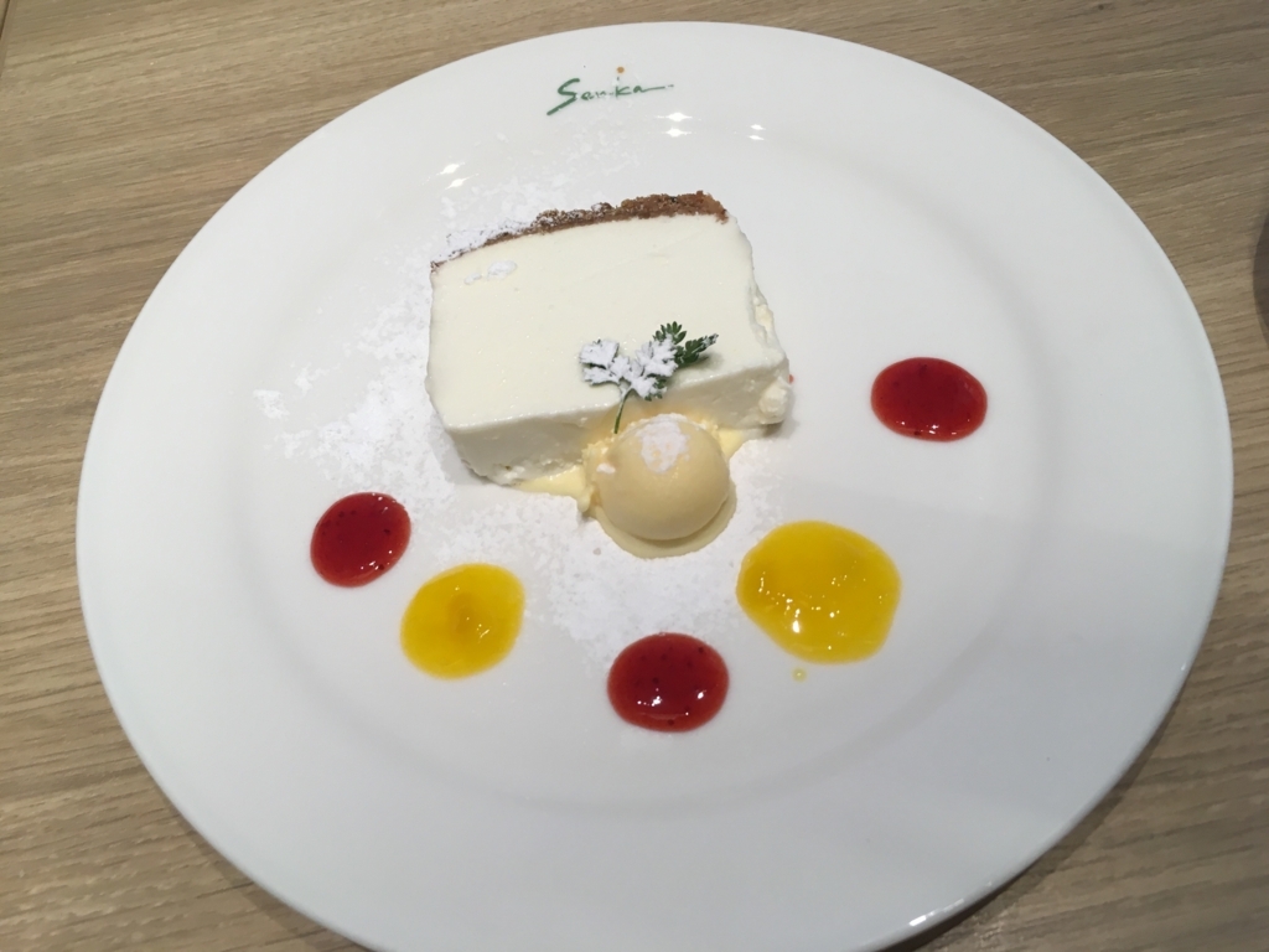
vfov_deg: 48.2
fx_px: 1063
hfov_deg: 61.7
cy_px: 476
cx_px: 634
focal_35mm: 29
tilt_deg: -61.1
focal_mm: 4.15
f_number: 2.2
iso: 25
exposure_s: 1/40
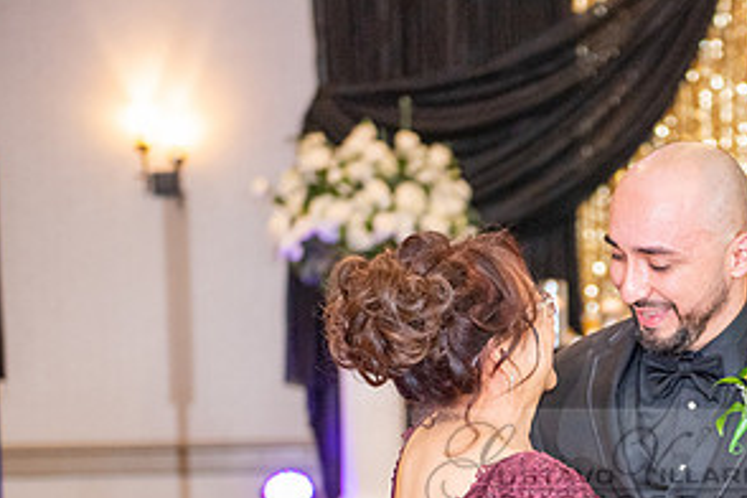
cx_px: 625
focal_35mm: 138
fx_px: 2863
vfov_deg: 9.9
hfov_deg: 14.8
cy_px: 469
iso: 1600
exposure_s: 1/160
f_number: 2.8
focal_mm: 70
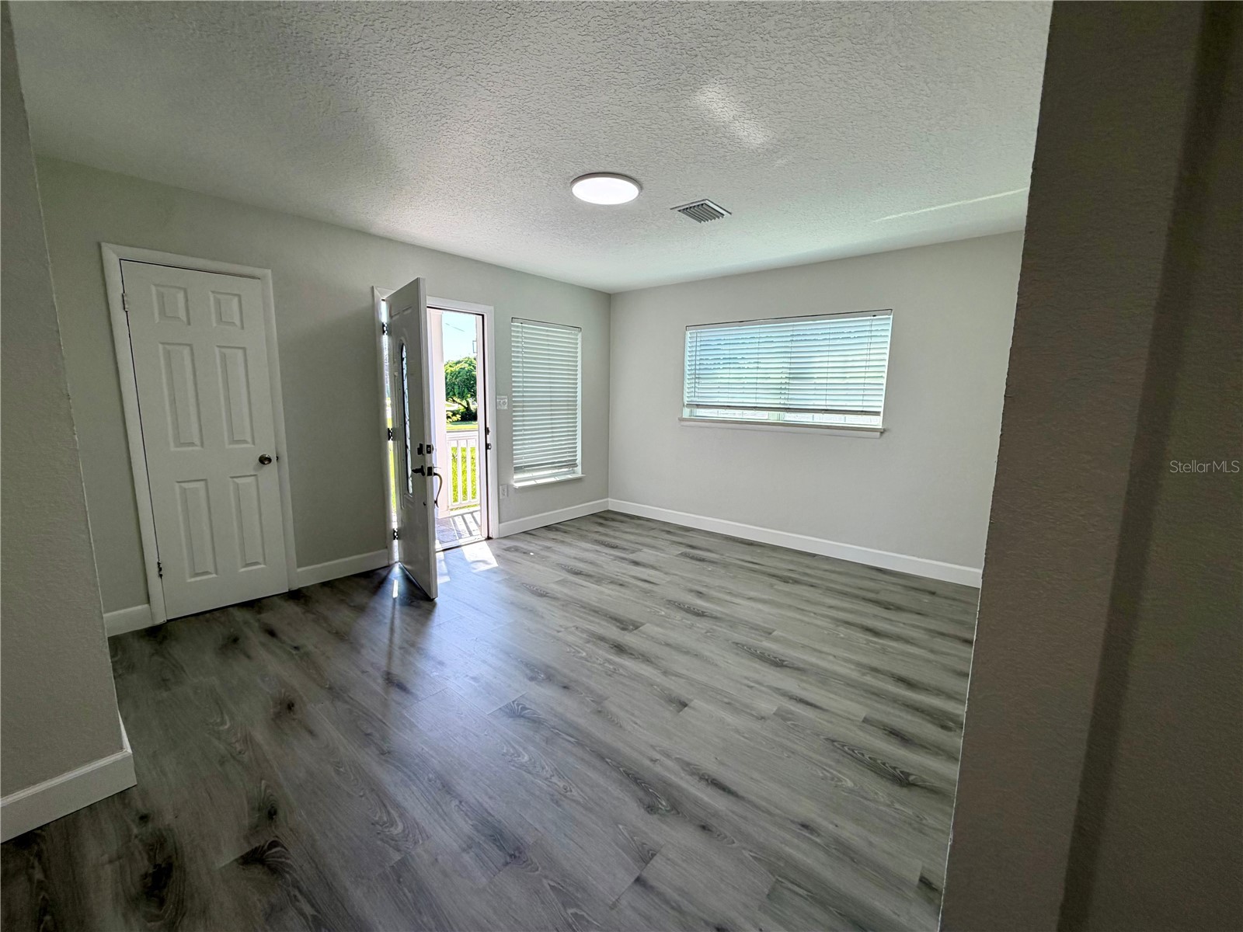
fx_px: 503
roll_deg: +1.2
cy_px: 466
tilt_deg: -6.7
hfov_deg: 102.1
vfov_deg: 85.7
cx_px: 622
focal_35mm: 14
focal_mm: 2.22
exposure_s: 1/146
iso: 50
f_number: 2.2
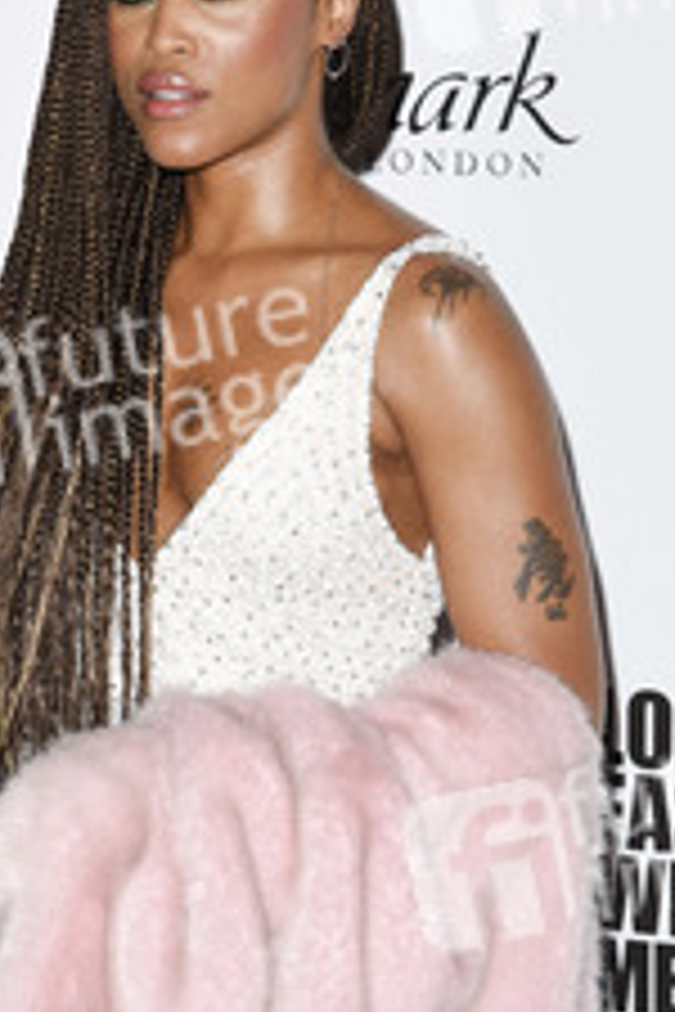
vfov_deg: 12.2
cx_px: 227
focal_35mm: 169
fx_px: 4753
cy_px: 621
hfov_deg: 8.1
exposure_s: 1/250
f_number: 6.3
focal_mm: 95
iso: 640
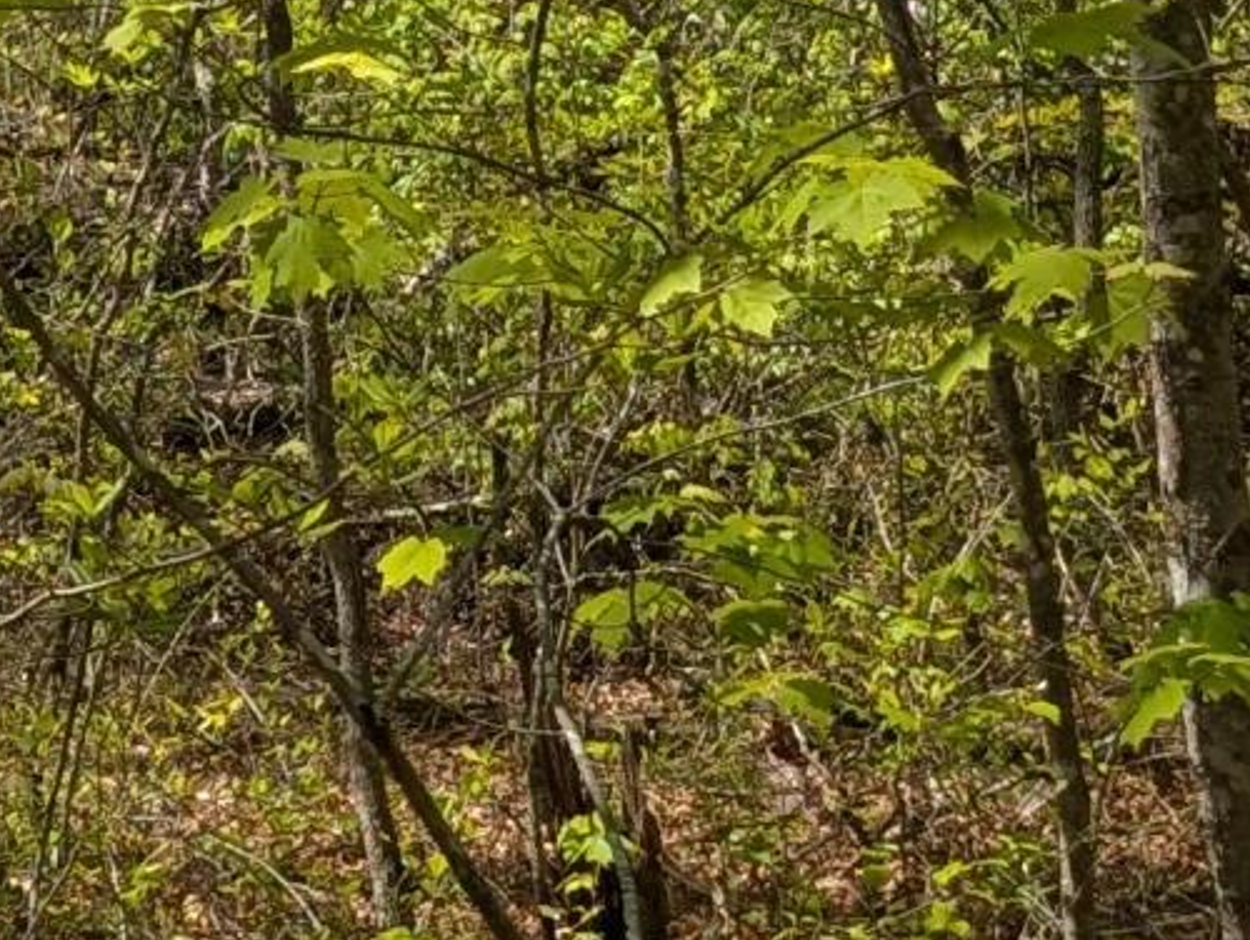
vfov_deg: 9.6
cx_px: -1200
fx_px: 5205
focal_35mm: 144
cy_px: -975
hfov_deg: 12.2
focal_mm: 6.9
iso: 21
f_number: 1.68
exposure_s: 1/778
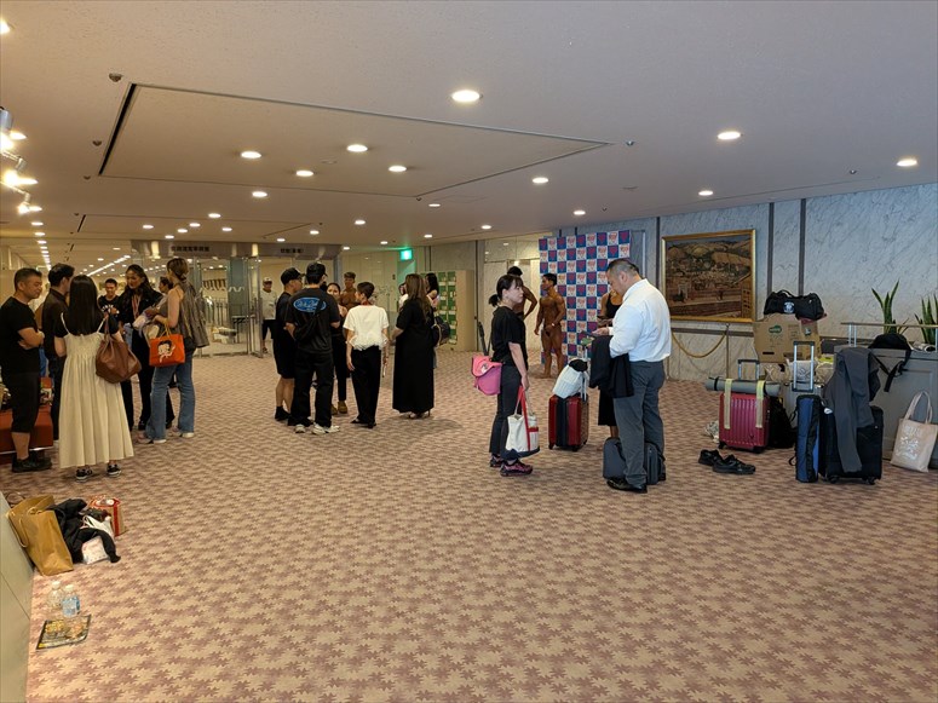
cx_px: 469
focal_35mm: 24
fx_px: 650
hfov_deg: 71.6
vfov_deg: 56.8
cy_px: 352
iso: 1165
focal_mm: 4.53
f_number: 1.7
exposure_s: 1/120
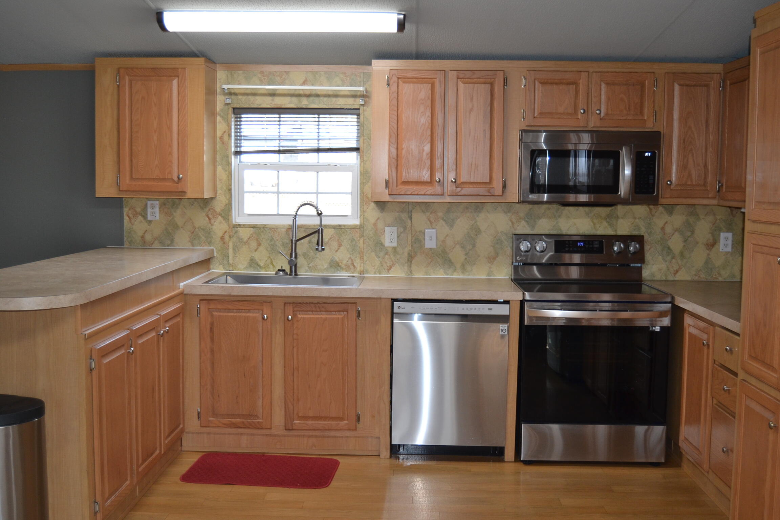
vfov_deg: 34.2
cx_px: 390
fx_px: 845
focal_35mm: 39
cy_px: 260
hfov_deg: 49.6
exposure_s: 1/60
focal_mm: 26
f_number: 4
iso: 400
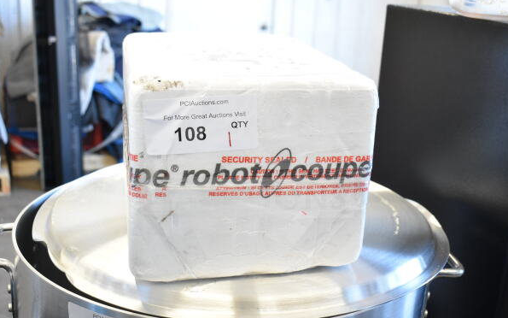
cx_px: 258
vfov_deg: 27.4
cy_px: 150
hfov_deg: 42.6
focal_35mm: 47
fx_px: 651
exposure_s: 1/125
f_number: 5
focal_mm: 30
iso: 1600
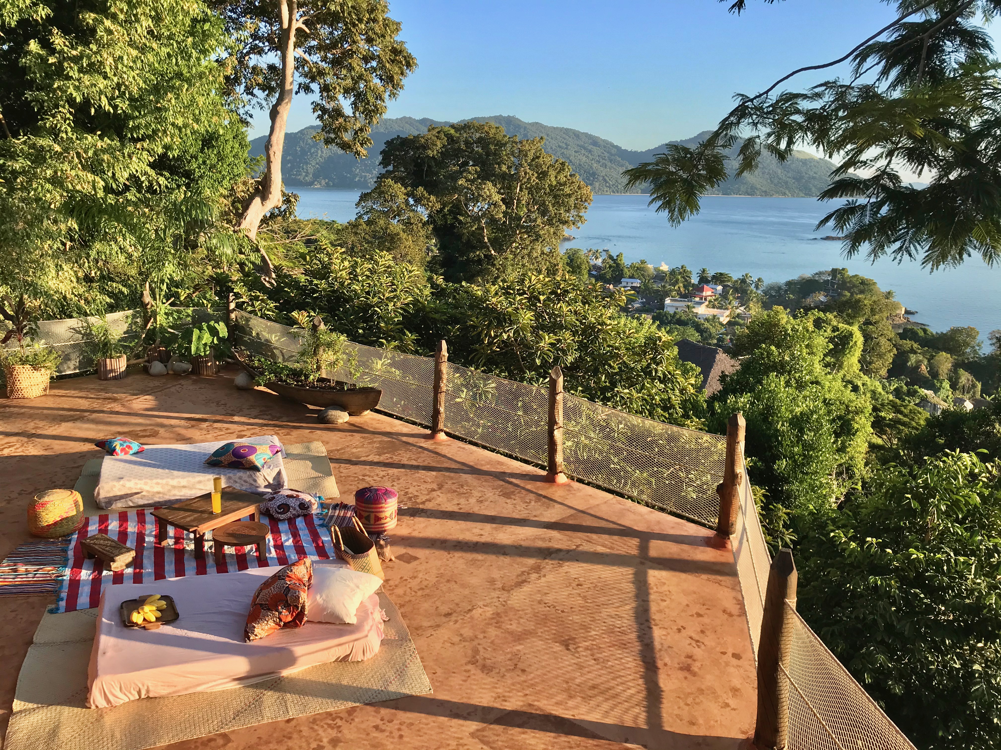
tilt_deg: -12.3
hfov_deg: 63.4
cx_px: 500
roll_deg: -0.9
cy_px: 375
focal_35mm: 28
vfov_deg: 49.7
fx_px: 810
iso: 20
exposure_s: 1/610
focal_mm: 3.99
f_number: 1.8
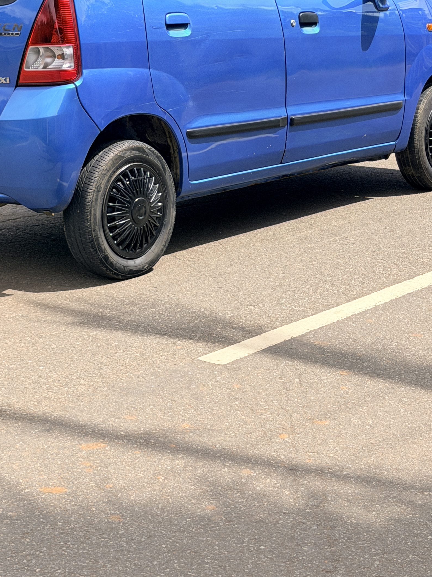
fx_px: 1531
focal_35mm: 92
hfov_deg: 16.0
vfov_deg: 20.8
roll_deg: -0.2
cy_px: 50
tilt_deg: -4.9
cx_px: 158
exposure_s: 1/4587
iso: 64
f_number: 1.78
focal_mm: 6.76
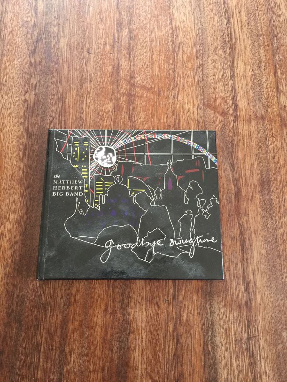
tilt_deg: -76.8
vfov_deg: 61.7
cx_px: 144
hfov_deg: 48.2
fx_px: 321
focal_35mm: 29
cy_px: 191
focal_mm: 4.15
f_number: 2.2
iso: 100
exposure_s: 1/17
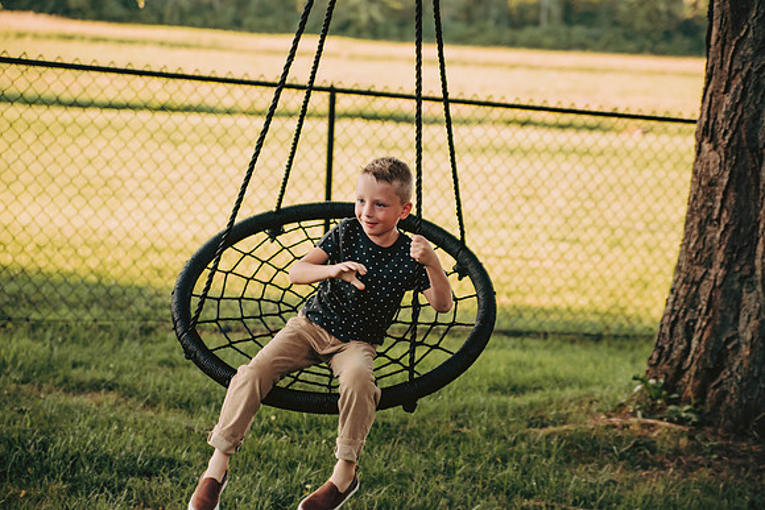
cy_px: 255
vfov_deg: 18.2
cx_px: 382
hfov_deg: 27.0
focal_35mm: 75
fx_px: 1594
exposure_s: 1/640
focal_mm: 75
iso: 800
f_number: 2.8
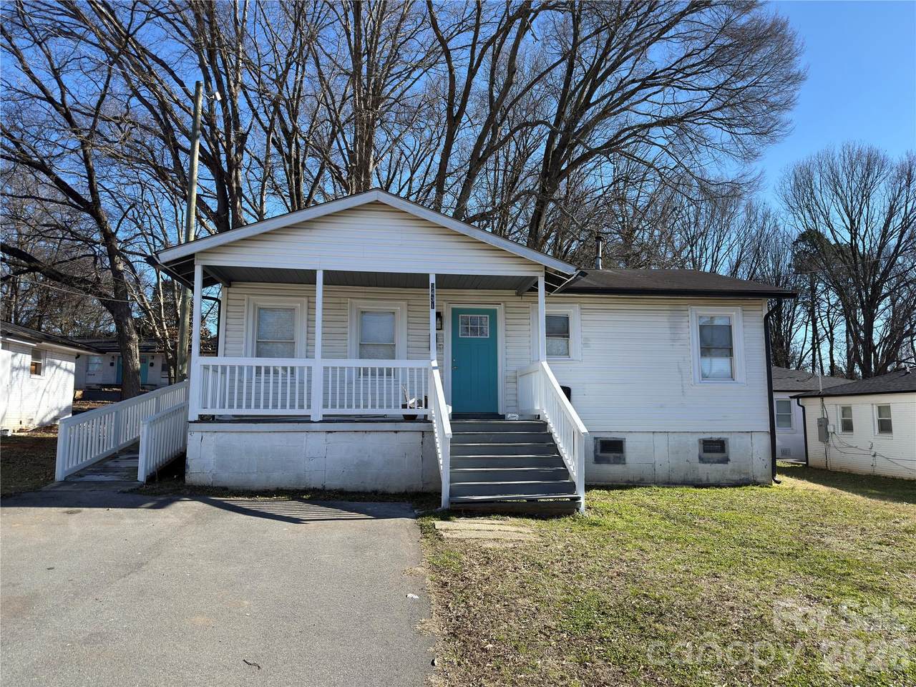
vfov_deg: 56.8
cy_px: 344
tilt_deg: +6.2
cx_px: 458
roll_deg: +0.6
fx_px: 635
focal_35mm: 24
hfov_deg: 71.6
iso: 64
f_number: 1.78
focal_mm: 6.76
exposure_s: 1/2066
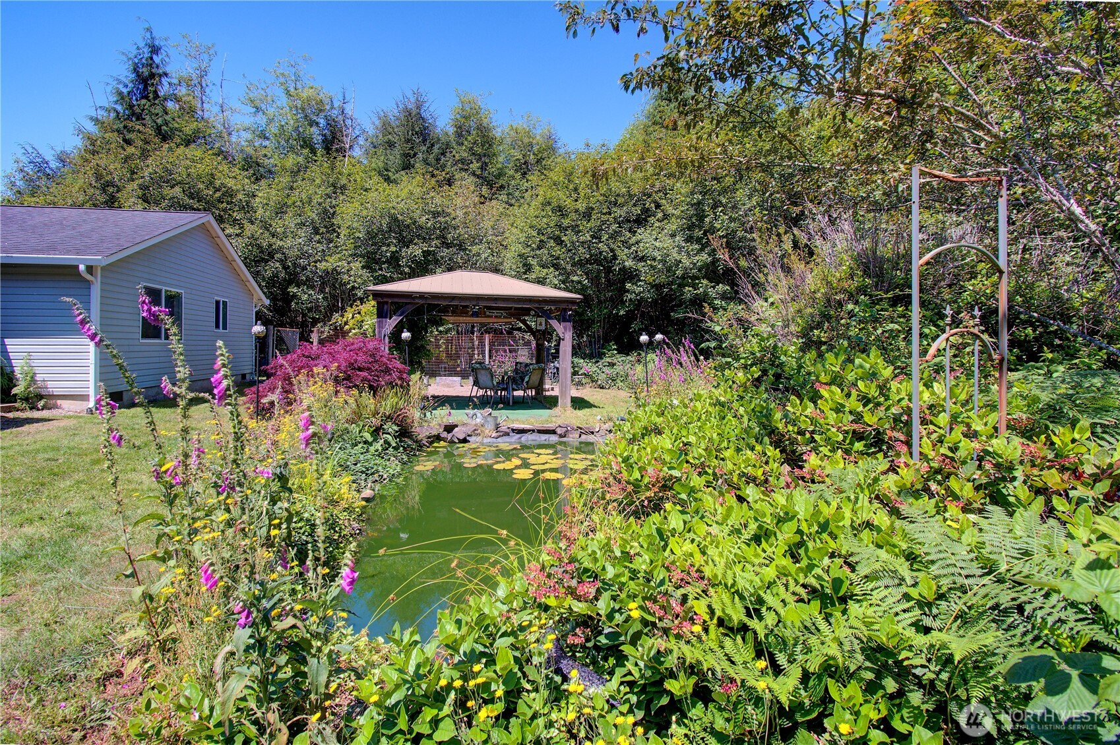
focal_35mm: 15
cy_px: 372
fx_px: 466
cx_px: 560
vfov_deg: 77.3
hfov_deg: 100.4
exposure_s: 1/320
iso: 200
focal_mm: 10
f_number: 9
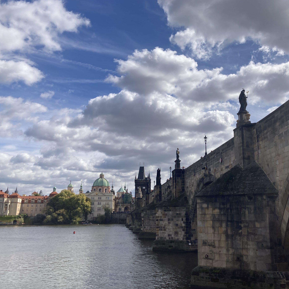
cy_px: 143
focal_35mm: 34
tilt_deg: +13.3
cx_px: 186
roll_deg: -0.8
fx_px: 321
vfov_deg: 48.4
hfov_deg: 47.9
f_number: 1.8
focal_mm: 3.99
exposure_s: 1/3745
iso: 20
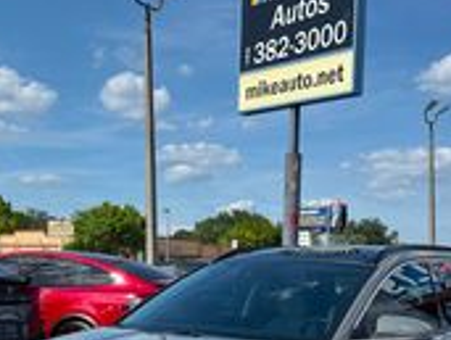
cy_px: 295
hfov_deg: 34.2
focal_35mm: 56
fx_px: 731
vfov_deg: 25.5
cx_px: 251
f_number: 1.78
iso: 80
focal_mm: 6.76
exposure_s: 1/5714
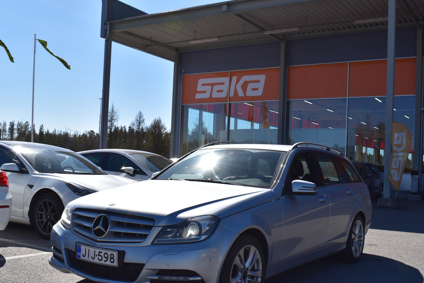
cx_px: 218
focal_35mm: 41
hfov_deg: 47.8
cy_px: 165
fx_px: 478
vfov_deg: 32.9
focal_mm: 23
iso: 220
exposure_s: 1/500
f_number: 11
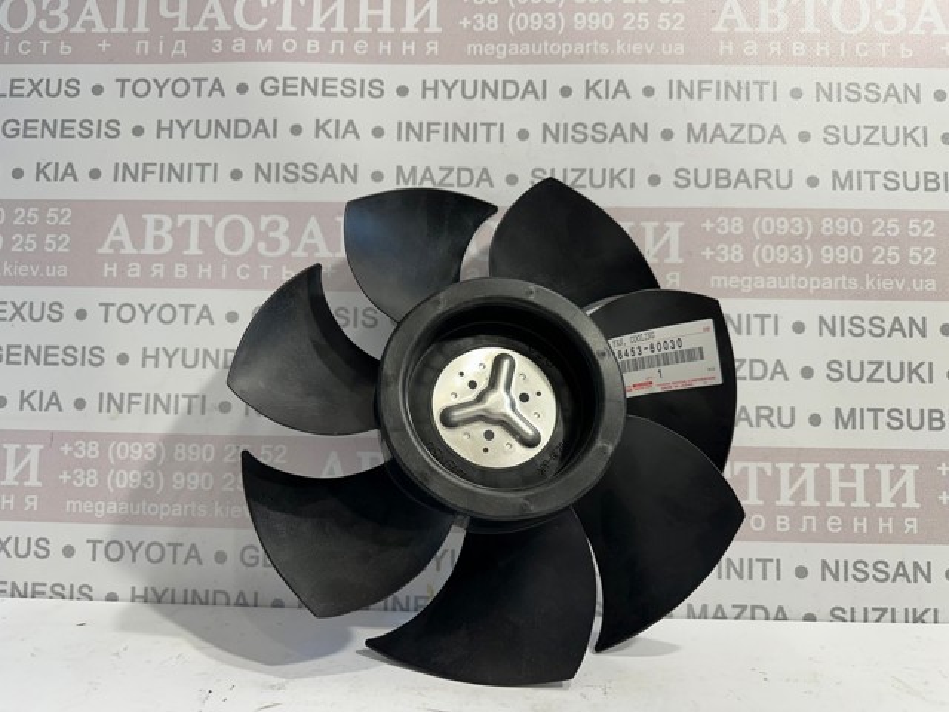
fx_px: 658
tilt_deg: +3.1
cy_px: 356
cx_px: 474
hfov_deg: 71.6
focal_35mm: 24
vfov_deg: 56.8
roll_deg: -1.2
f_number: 1.78
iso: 80
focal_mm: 6.86
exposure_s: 1/104
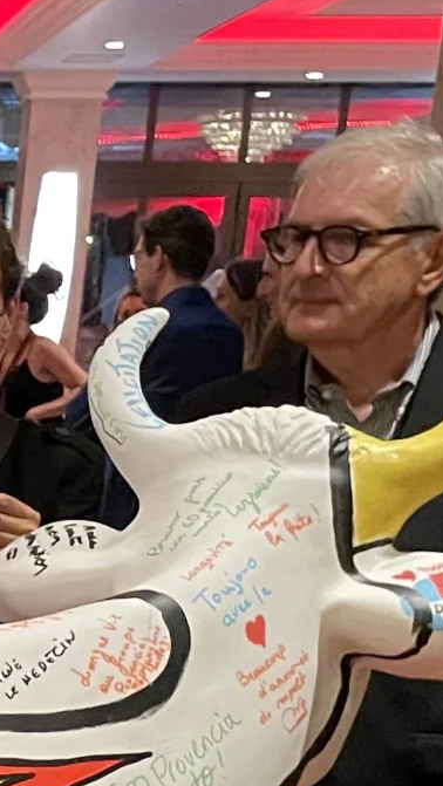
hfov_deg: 9.8
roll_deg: -0.6
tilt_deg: -14.9
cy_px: 927
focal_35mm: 108
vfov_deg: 18.8
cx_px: -656
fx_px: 2253
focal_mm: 4.2
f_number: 1.6
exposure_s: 1/50
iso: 500
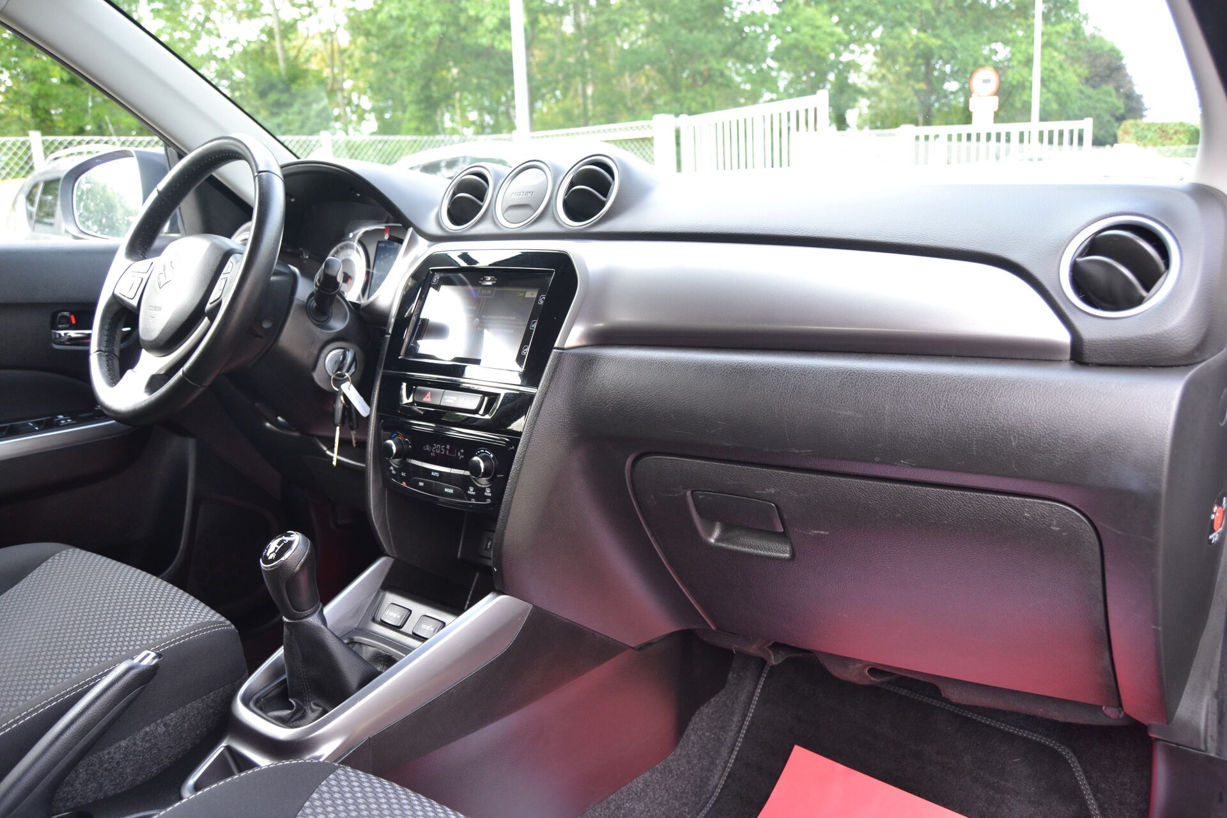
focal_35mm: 27
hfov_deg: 67.4
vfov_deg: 47.9
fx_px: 920
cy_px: 409
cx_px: 614
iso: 400
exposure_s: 1/100
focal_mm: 18
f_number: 5
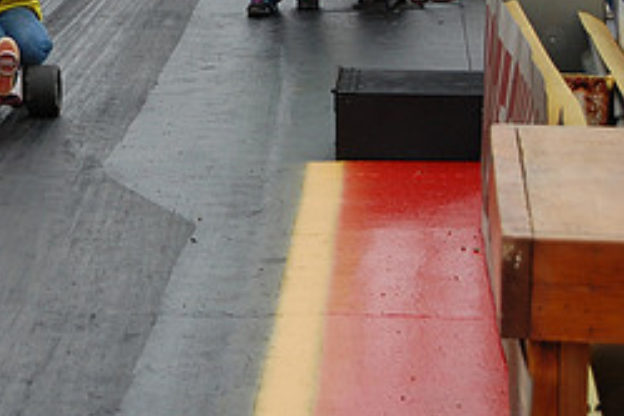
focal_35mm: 192
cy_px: -33
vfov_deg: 7.1
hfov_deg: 10.6
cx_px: -53
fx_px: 3331
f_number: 5.6
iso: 400
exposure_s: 1/1000
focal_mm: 55
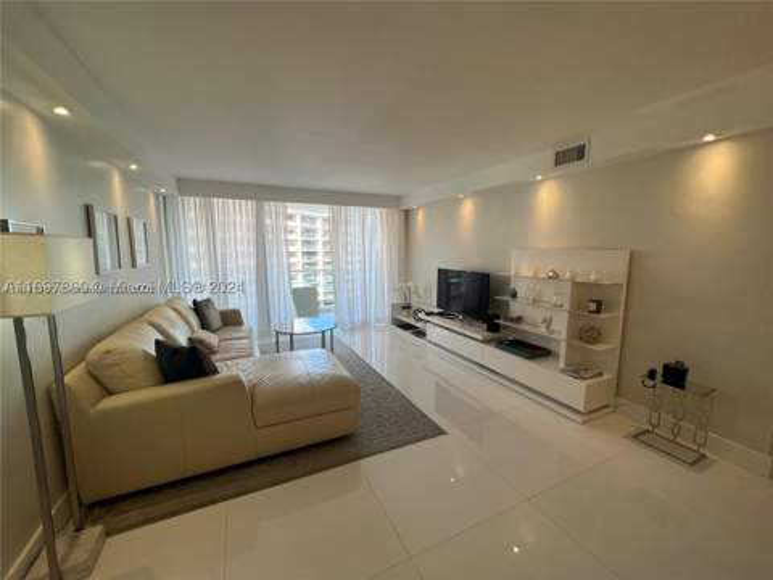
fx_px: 290
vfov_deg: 89.9
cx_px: 386
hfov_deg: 106.2
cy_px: 290
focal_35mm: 13
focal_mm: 1.57
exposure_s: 1/194
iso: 32
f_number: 1.8
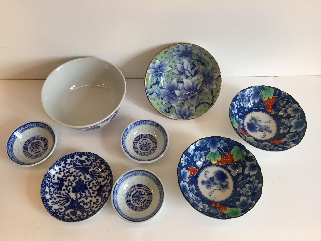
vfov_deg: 48.2
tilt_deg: -61.8
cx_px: 160
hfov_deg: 61.7
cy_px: 120
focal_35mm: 29
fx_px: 269
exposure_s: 1/33
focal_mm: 4.15
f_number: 2.2
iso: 32
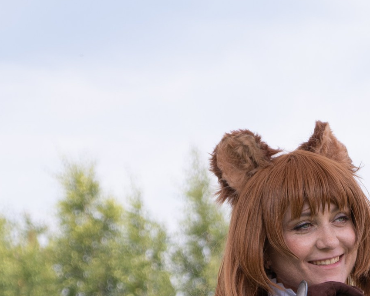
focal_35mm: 352
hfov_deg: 5.5
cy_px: 523
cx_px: 275
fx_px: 3855
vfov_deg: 4.4
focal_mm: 55
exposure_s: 1/800
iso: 160
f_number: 4
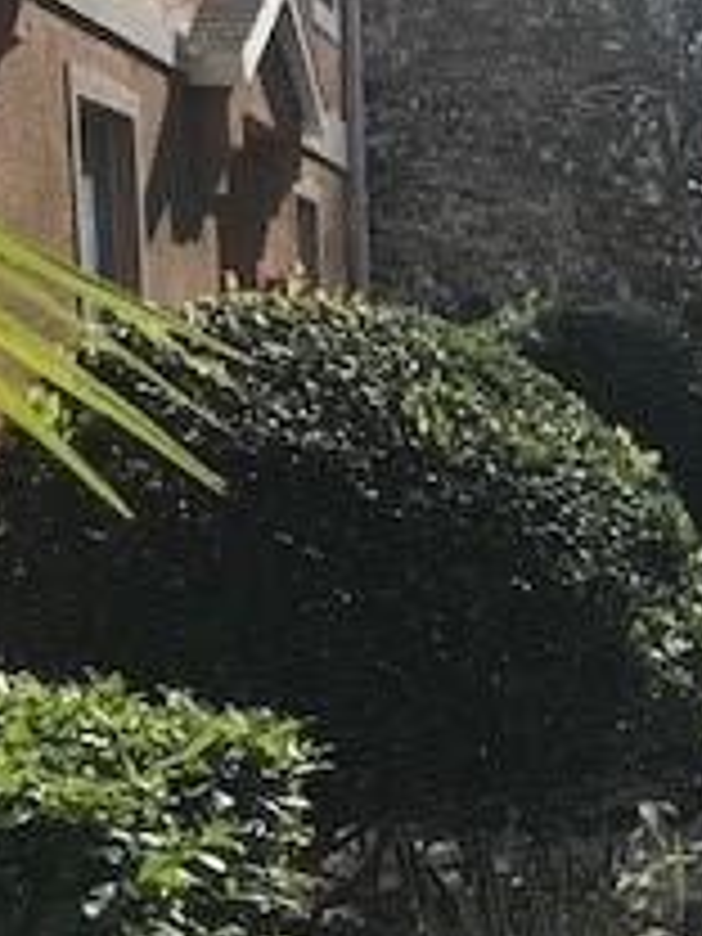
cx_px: 832
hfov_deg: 16.5
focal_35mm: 86
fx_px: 2325
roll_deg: +0.1
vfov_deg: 22.0
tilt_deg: -11.7
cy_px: 914
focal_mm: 3.99
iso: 20
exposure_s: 1/2817
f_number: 1.8
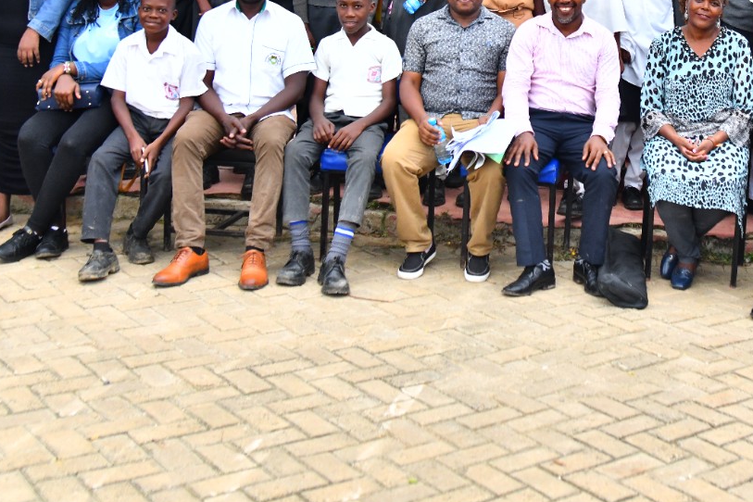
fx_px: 1234
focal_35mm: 59
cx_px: 581
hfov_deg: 33.1
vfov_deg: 22.6
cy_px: 72
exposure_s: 1/320
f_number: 4.5
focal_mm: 30
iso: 1000
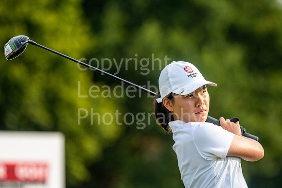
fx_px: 4291
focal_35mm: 548
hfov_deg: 3.8
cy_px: 91
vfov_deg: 2.5
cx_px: 168
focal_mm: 300
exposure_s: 1/800
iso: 200
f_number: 4
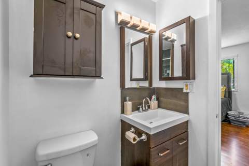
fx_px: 104
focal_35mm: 15
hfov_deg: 100.4
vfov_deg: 77.3
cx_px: 124
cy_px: 83
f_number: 8
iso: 160
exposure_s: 1.3
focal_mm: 10
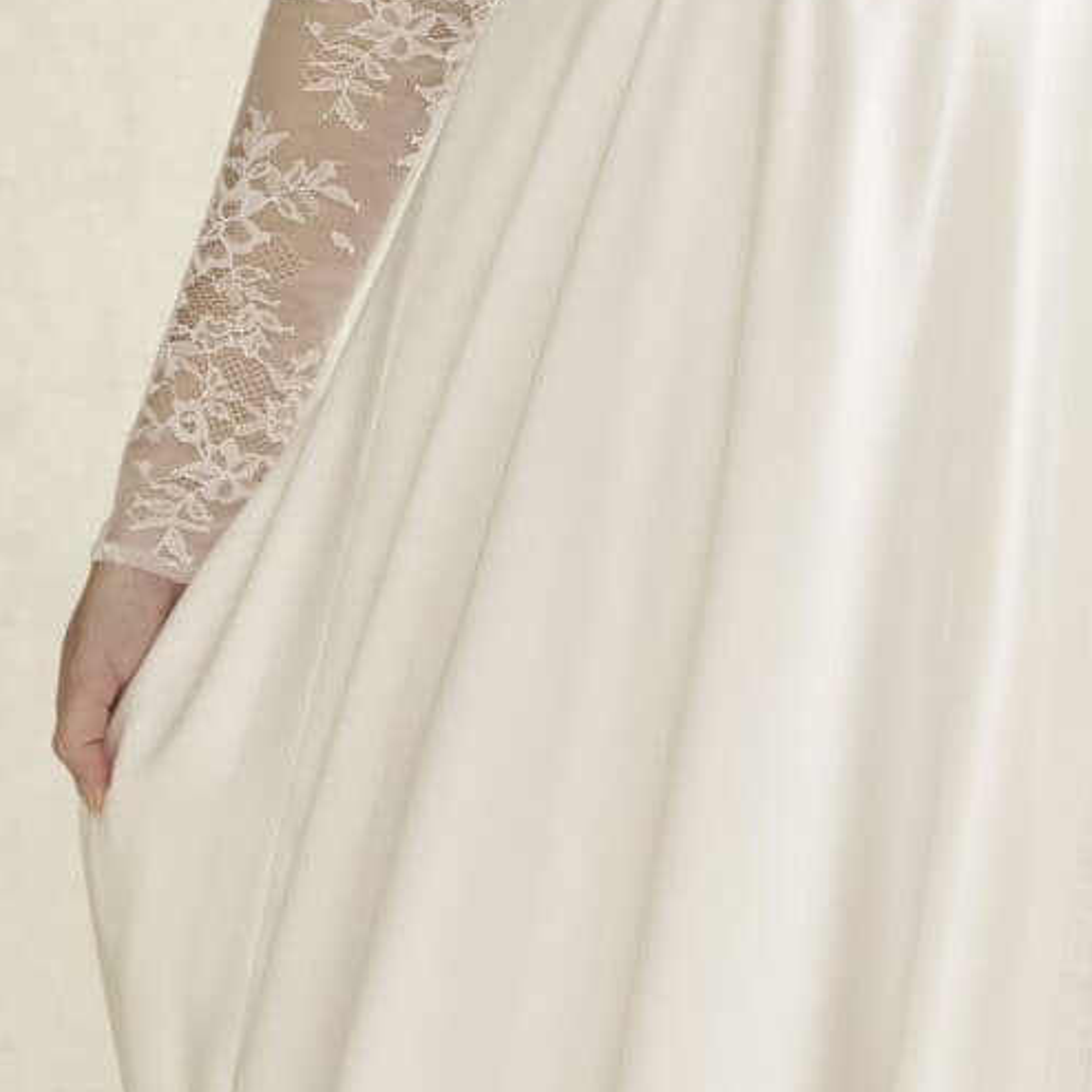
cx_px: 788
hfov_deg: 4.4
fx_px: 14312
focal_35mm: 401
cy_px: 641
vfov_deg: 4.4
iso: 400
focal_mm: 91
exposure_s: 1/125
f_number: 5
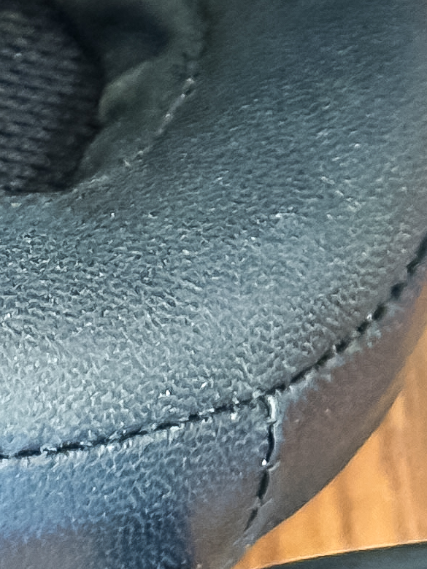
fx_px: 4079
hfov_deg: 6.0
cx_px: -101
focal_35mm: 248
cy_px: -357
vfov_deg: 7.8
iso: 640
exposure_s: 1/30
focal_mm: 6.86
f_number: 1.78
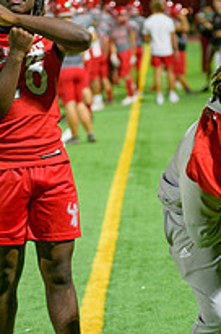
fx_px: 1423
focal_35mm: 154
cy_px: 108
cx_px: 158
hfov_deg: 8.9
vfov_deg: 13.3
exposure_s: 1/250
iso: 1600
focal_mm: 70
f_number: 2.8
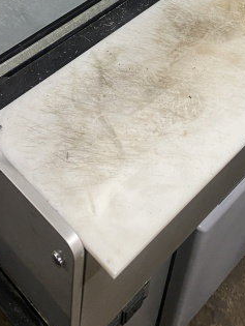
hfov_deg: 21.9
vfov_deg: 25.5
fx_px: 631
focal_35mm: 67
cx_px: 151
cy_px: -82
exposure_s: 1/65
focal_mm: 4.25
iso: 125
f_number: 1.8
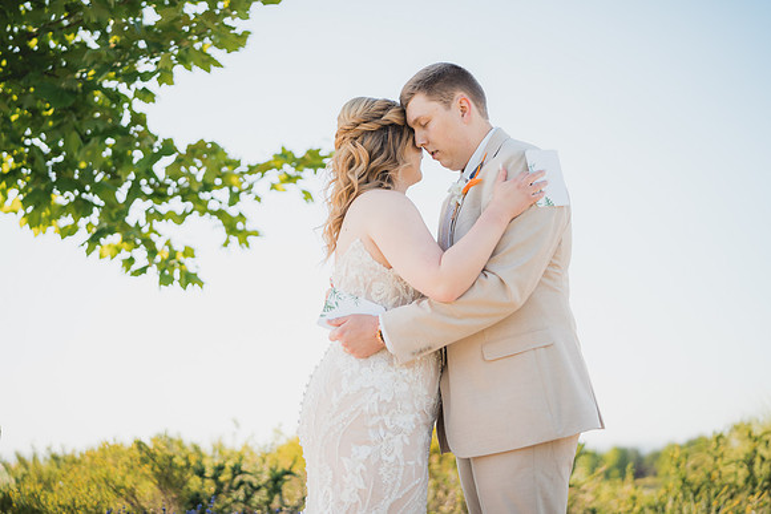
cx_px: 386
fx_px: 1071
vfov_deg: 27.0
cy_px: 257
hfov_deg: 39.6
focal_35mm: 50
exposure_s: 1/2500
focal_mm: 50
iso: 125
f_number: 1.4
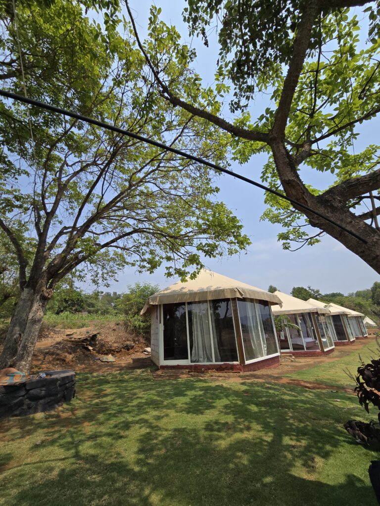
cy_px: 253
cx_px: 190
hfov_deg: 89.9
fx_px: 190
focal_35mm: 13
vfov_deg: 106.2
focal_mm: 2.2
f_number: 2.2
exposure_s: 1/2397
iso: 50
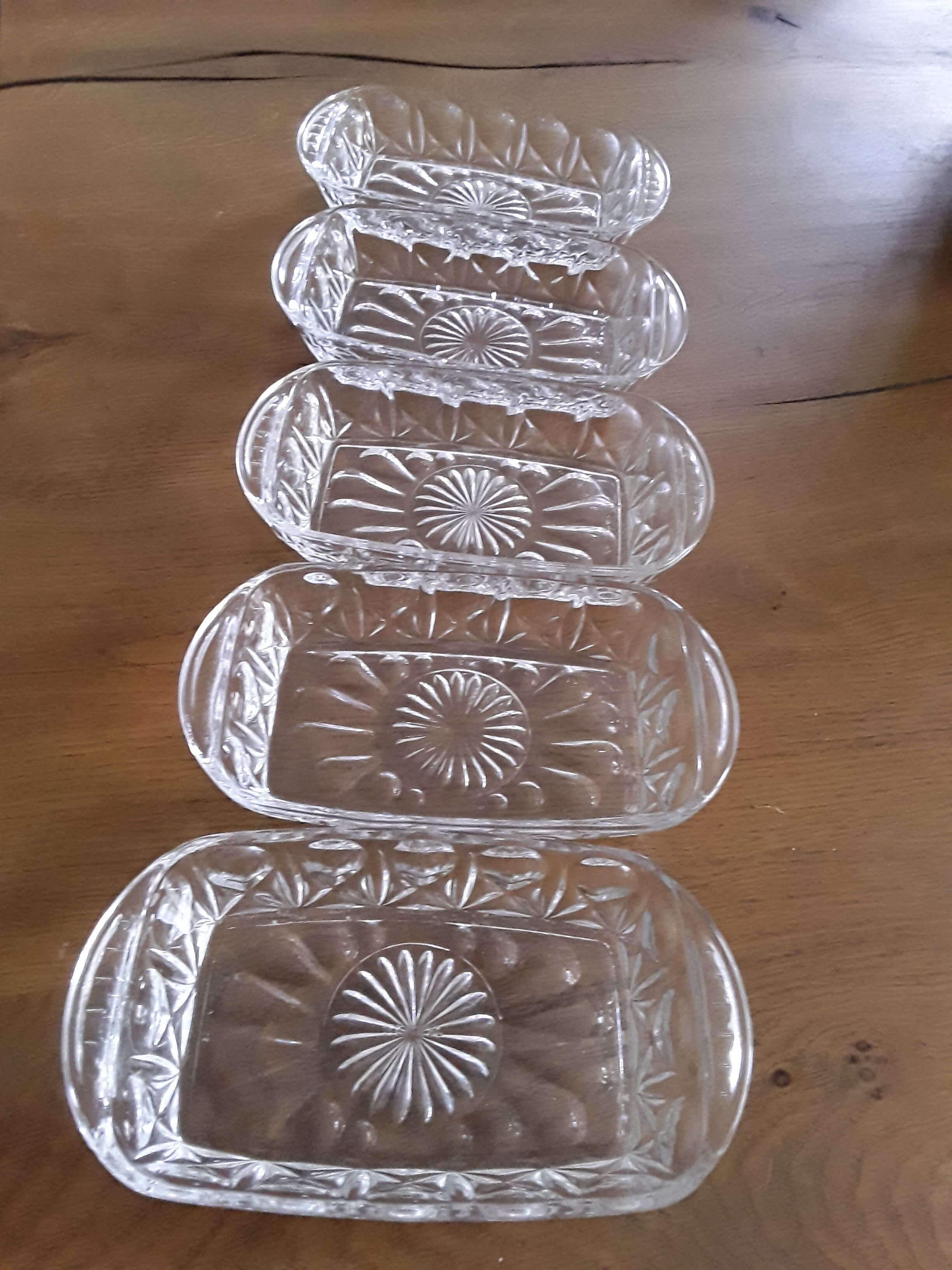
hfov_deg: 51.4
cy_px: 635
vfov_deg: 65.3
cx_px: 476
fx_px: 990
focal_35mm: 27
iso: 320
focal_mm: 2.91
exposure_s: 1/17
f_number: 1.9
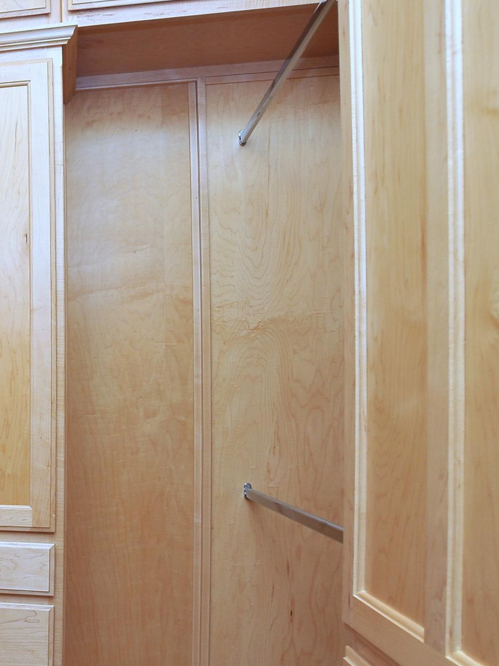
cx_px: -169
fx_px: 788
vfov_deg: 45.6
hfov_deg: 28.2
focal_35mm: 41
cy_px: 392
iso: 640
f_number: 9
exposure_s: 1/80
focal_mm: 18
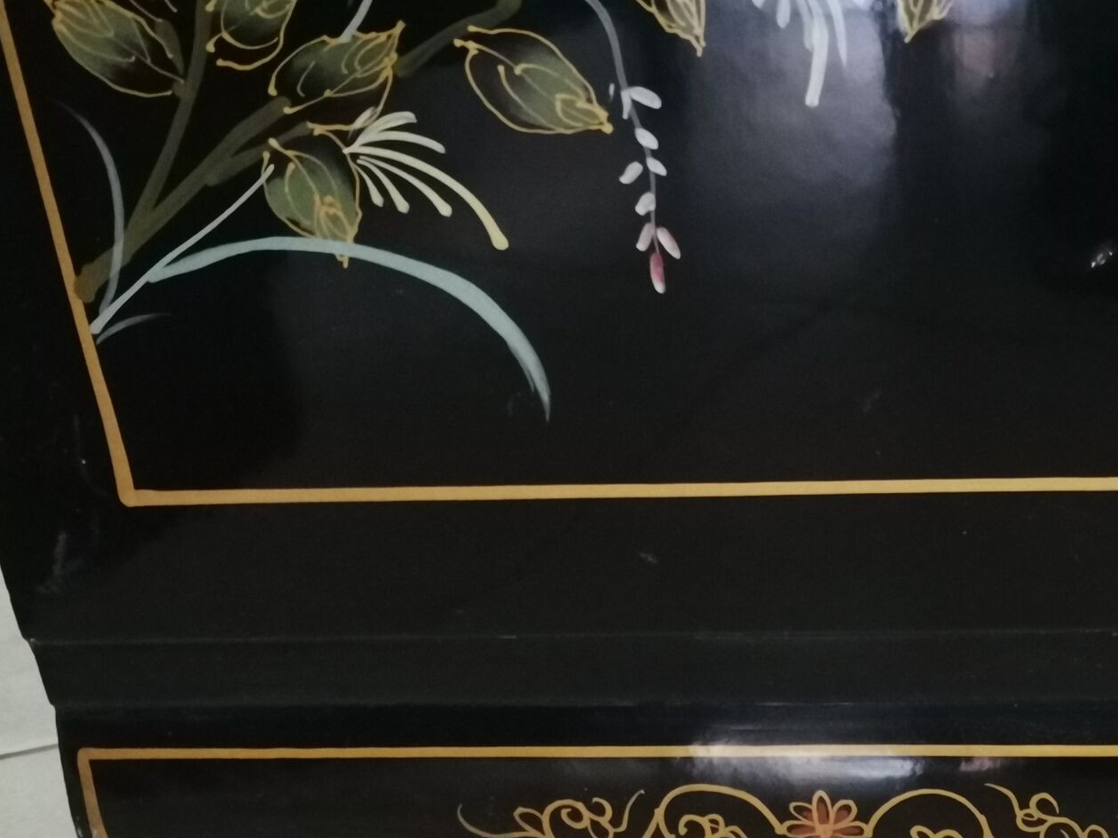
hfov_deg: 26.3
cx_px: 838
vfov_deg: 20.0
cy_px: 662
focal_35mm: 73
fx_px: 2358
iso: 1600
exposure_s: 1/25
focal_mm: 4.75
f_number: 1.8
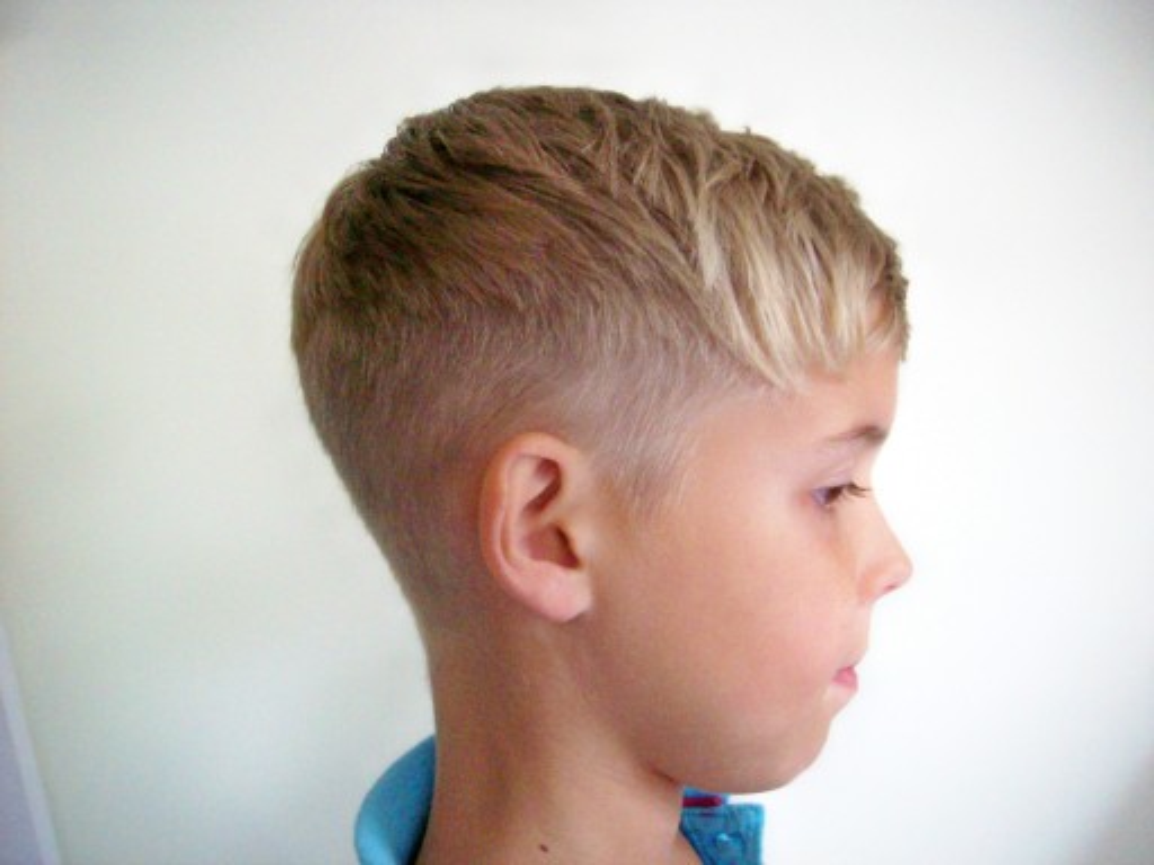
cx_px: 577
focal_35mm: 35
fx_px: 1167
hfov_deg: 52.6
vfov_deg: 40.7
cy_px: 432
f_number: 2.8
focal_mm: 5.8
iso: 255
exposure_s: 1/40
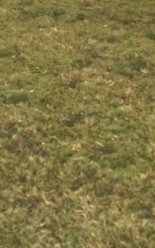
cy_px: -53
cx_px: 174
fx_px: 635
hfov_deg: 13.6
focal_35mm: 94
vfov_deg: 20.6
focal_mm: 4.15
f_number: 2.2
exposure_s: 1/1466
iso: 32
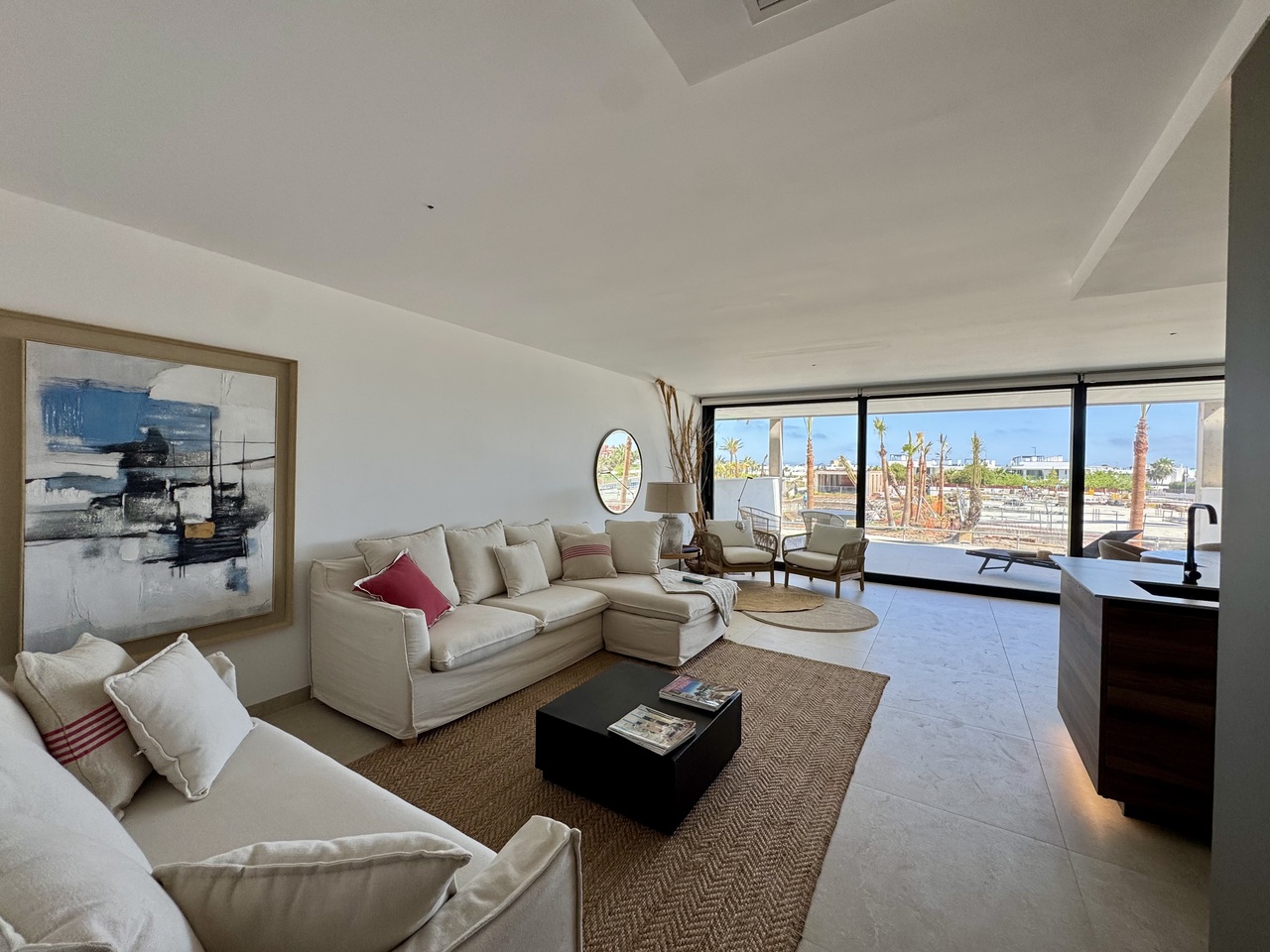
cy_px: 476
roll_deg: -0.8
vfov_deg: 85.7
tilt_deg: -0.4
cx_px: 635
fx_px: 514
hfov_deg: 102.1
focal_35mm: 14
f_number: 2.2
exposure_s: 1/501
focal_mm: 2.22
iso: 100
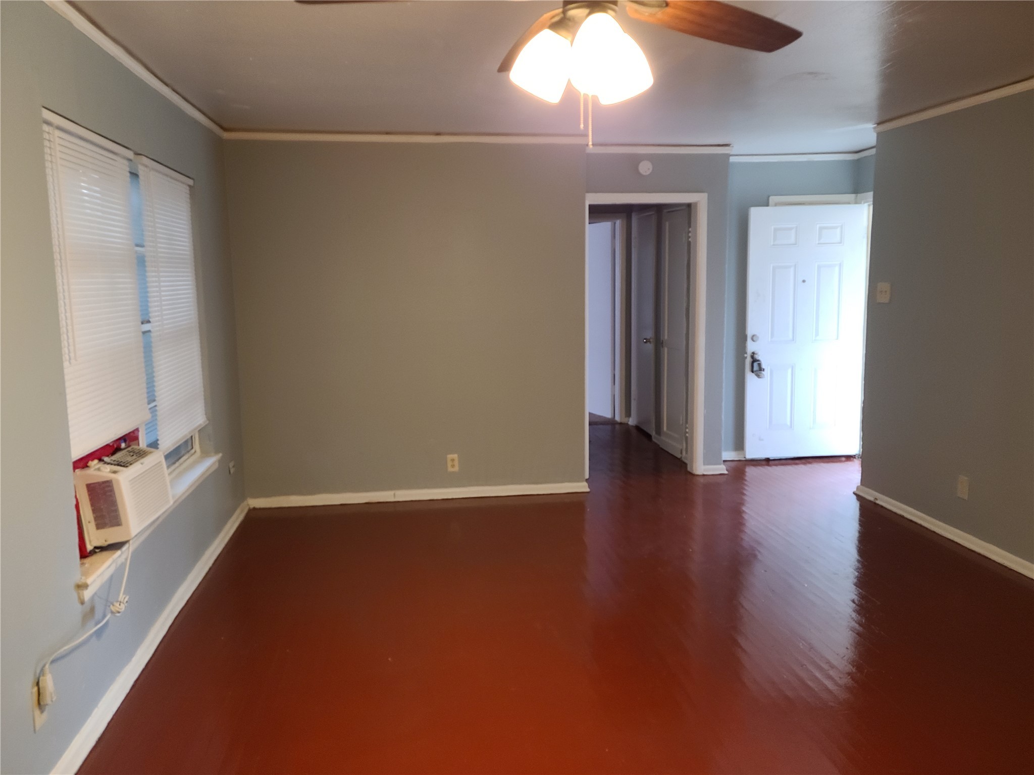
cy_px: 388
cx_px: 517
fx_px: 836
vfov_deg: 49.7
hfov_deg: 63.4
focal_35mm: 28
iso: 400
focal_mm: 5.9
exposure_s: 1/40
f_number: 2
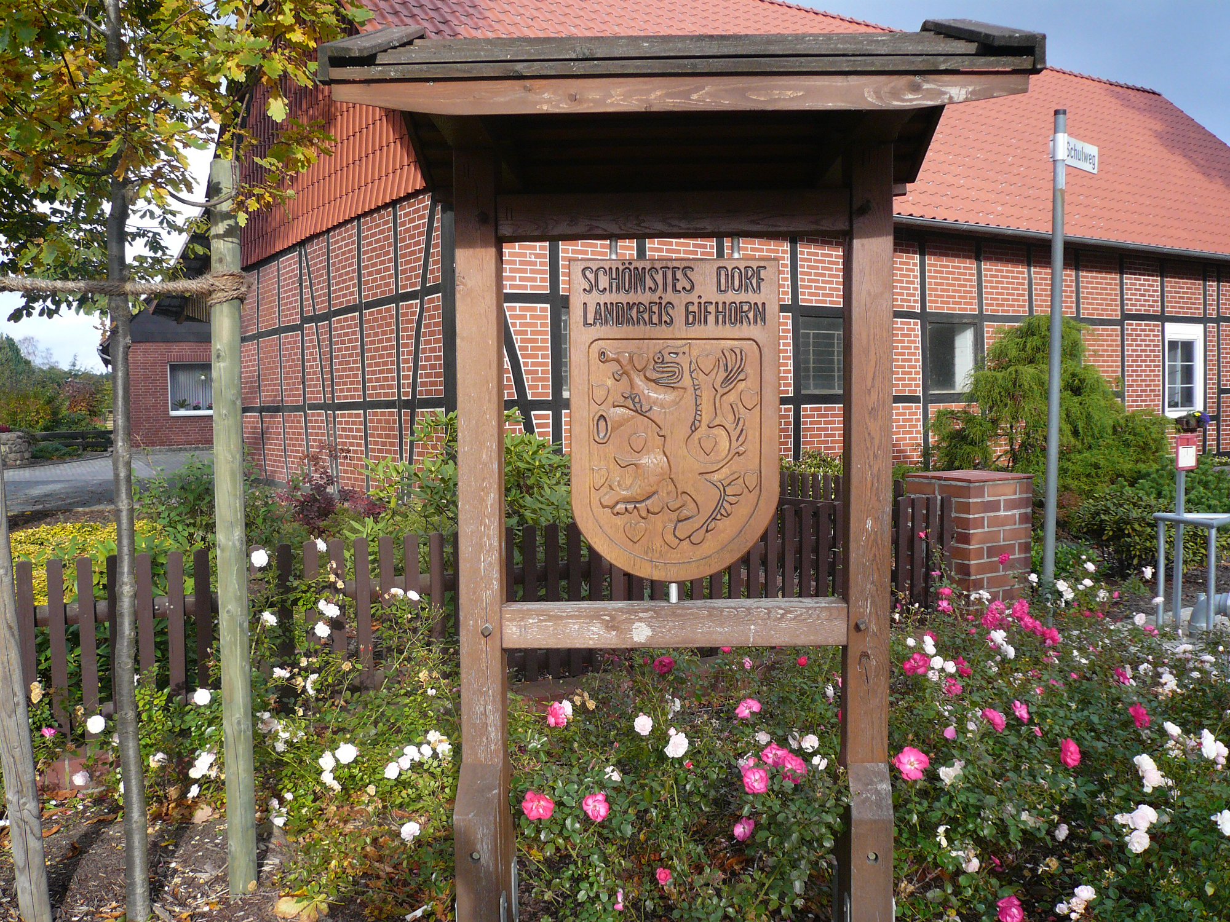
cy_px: 461
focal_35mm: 32
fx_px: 1137
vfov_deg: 44.2
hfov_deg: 56.8
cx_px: 615
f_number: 2.9
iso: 100
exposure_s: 1/250
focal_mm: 5.2
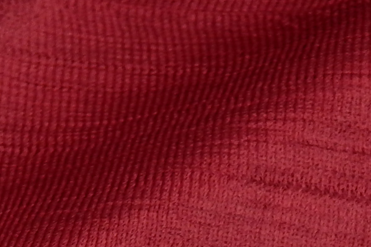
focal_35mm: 278
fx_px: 2864
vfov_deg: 4.8
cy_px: 530
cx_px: 148
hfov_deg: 7.4
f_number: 4.1
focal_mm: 12.3
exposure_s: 1/125
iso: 125
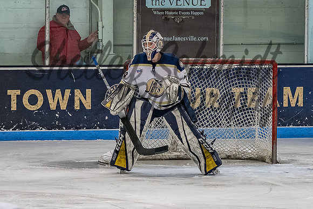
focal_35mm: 378
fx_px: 3287
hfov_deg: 5.5
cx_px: 153
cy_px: 101
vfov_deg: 3.6
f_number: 3.2
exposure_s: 1/800
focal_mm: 122
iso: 1600
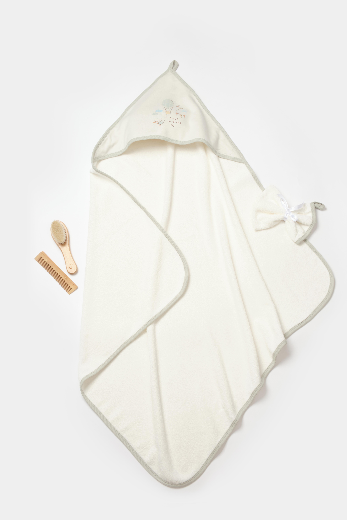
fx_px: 622
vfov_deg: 45.4
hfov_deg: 31.2
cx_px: 170
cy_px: 261
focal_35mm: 43
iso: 200
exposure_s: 1/125
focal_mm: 27.7
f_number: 13
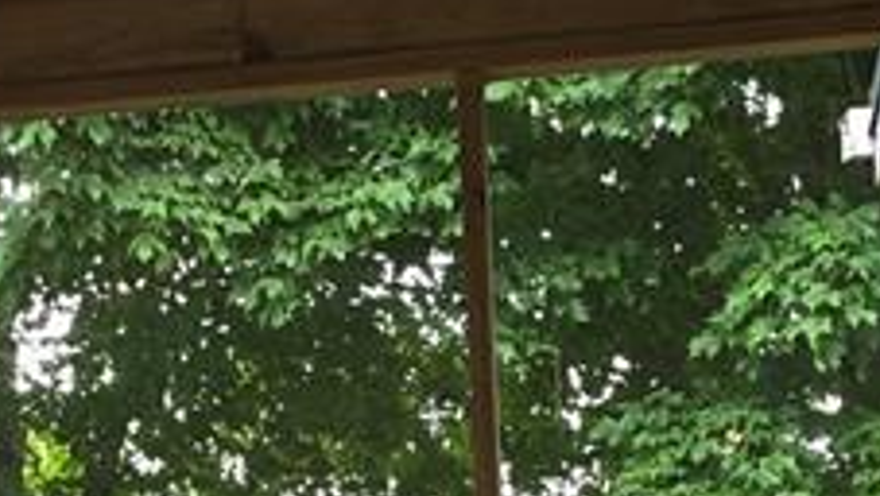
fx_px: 2638
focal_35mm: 113
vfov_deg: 8.9
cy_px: 1445
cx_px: 438
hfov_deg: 18.9
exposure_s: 1/180
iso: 80
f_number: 1.7
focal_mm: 6.3
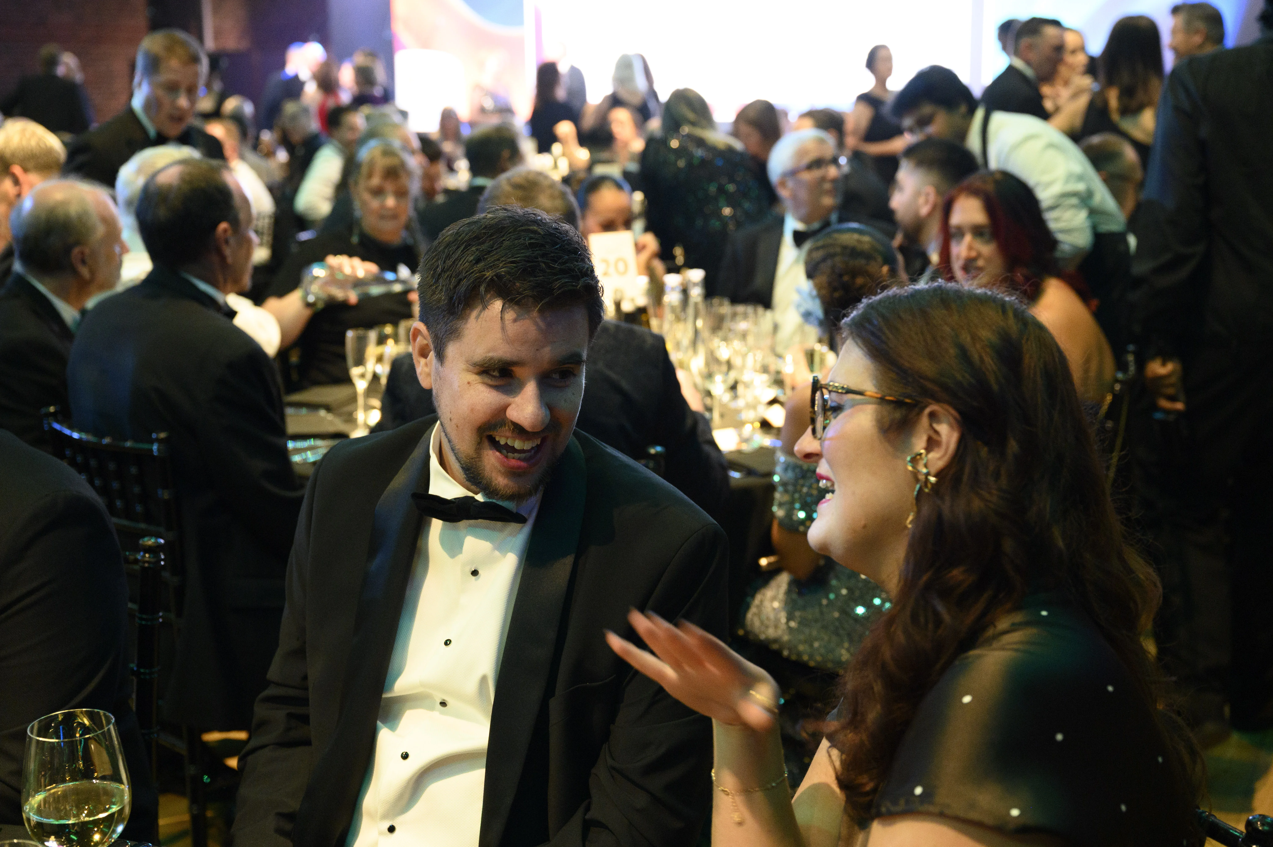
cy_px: 424
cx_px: 636
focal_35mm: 46
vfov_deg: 29.2
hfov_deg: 42.8
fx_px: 1625
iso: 6400
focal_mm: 46
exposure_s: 1/80
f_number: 4
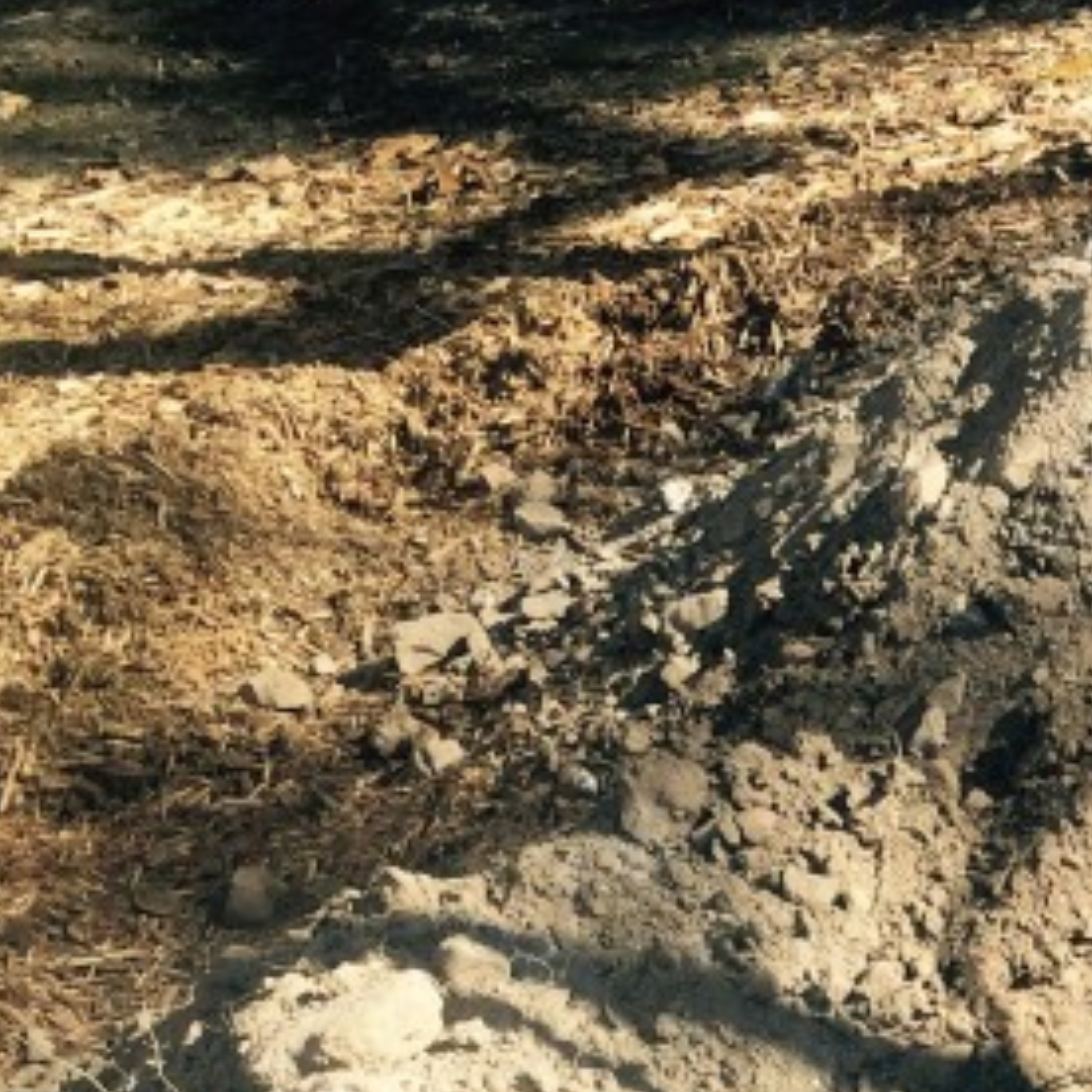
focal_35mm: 95
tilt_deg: -34.4
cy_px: 1274
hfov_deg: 17.2
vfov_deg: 17.5
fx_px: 3391
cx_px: 1412
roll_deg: +4.5
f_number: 2.2
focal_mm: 4.15
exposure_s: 1/733
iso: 32
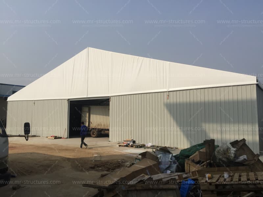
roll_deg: -0.4
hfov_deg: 61.7
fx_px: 220
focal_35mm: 29
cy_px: 98
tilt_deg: +5.2
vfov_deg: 48.2
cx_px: 132
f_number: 2.2
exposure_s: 1/5650
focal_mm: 4.15
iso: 32
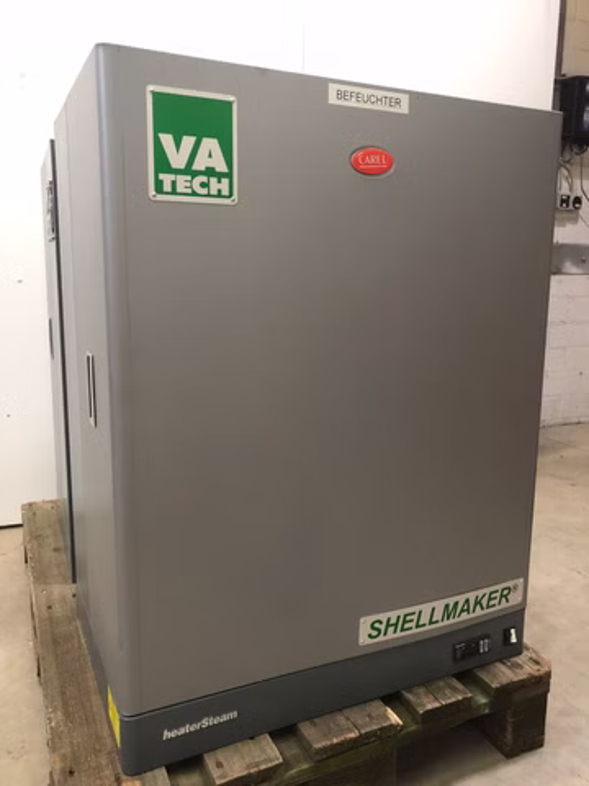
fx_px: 635
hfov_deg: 49.7
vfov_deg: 63.4
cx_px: 294
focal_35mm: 28
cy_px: 393
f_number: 1.8
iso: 100
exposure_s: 1/11
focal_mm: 4
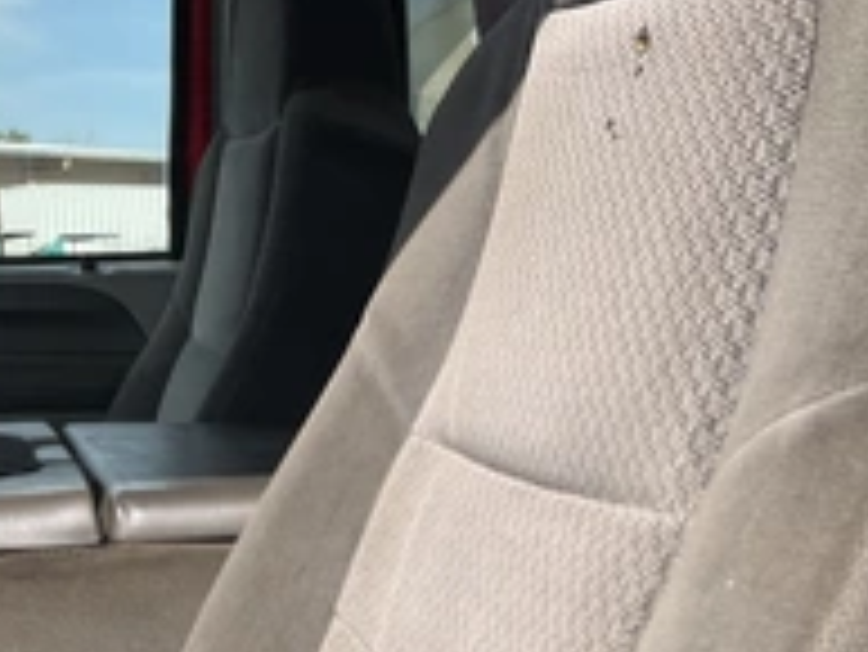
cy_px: 373
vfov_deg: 24.4
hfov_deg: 32.1
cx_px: 508
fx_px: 1505
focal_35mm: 60
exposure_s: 1/792
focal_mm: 3
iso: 25
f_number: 1.8
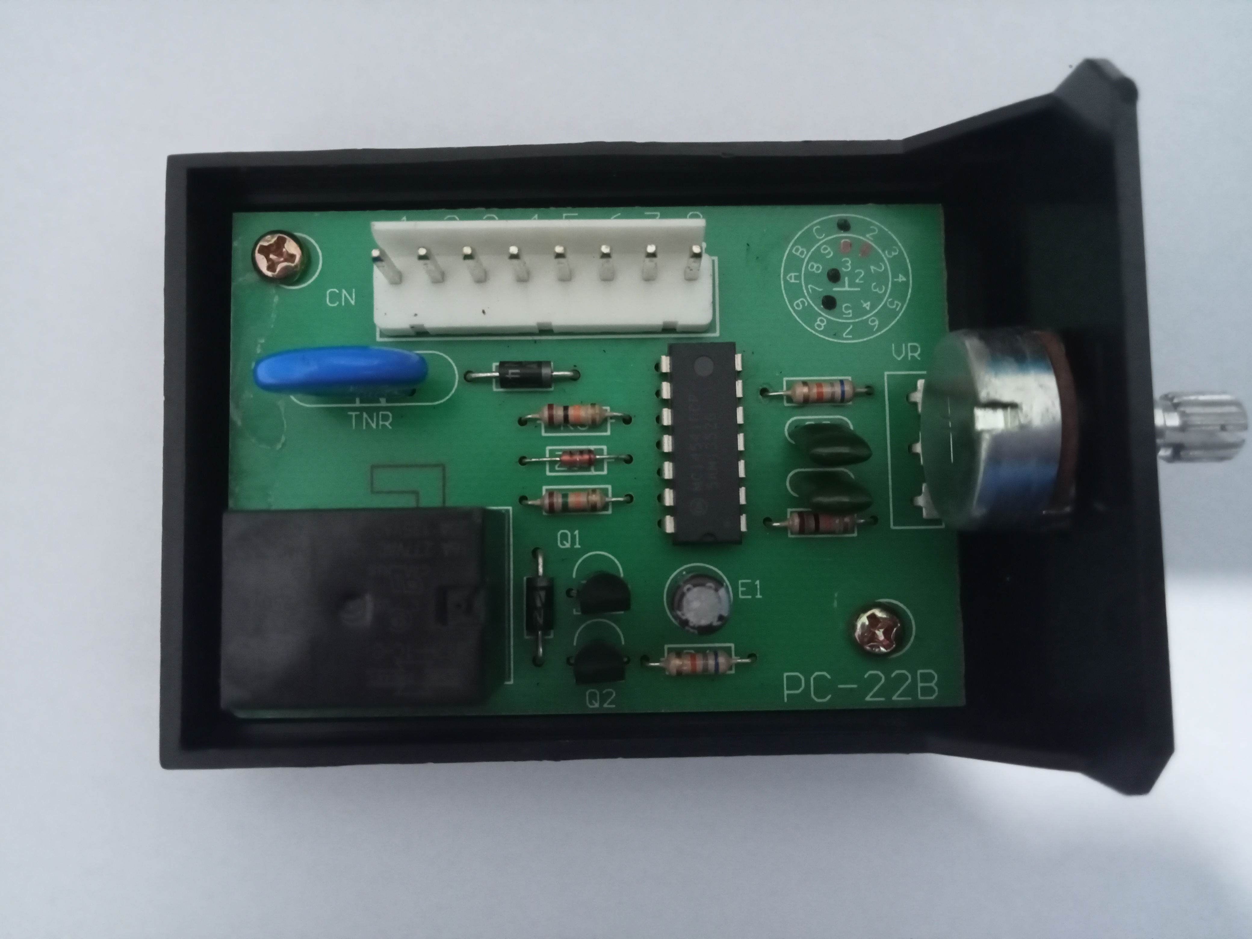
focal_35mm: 28
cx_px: 626
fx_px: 1013
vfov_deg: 49.7
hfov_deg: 63.4
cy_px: 470
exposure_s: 1/25
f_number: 2.2
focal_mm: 3.46
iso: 1917
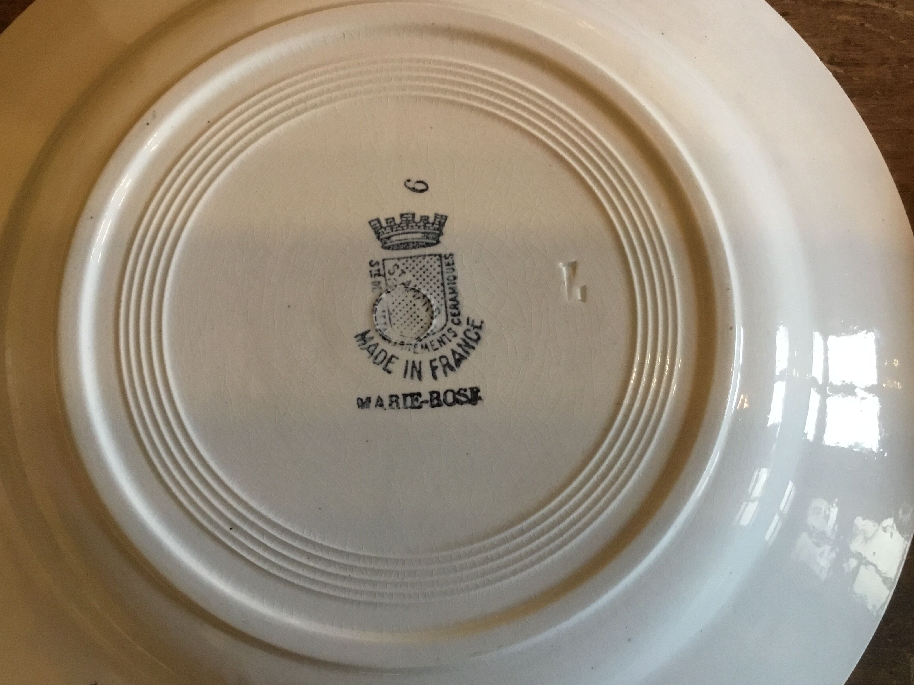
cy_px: 335
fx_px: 845
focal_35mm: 32
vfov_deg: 44.2
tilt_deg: -80.7
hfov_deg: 56.8
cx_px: 466
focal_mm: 3.3
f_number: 2.4
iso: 250
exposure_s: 1/33
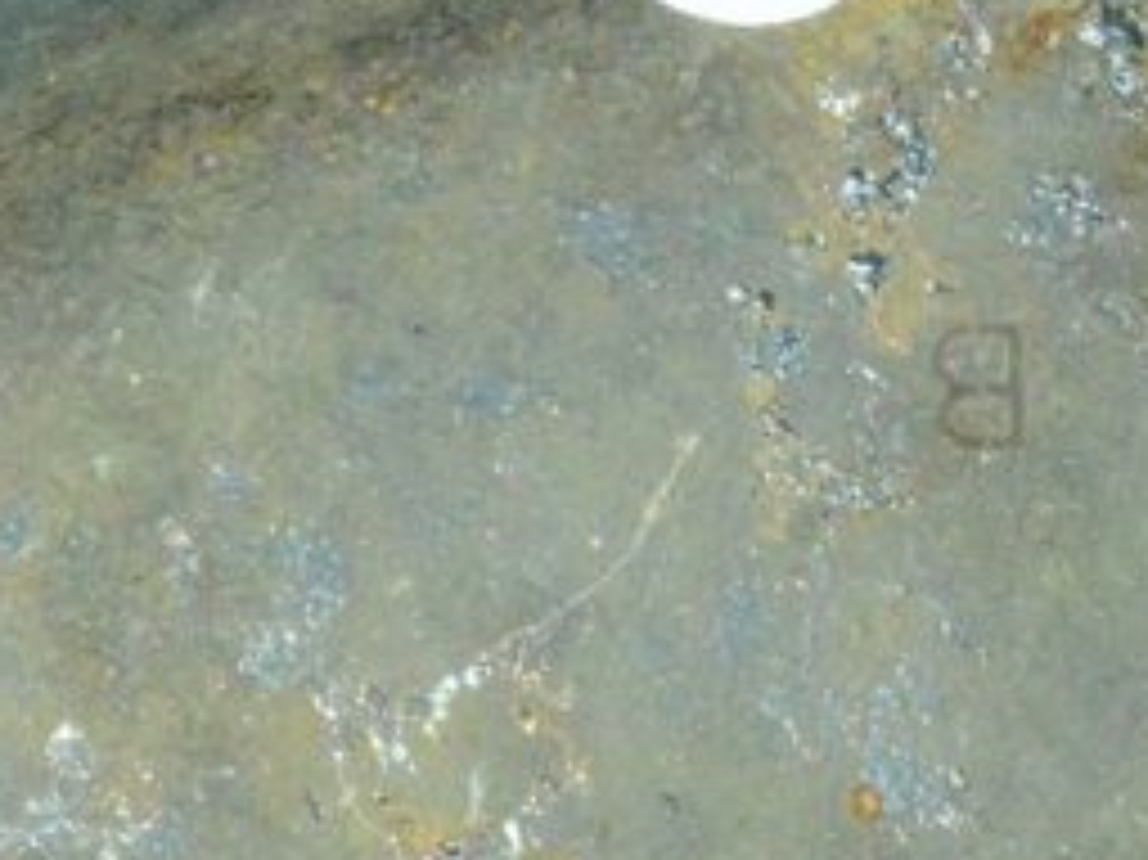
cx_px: 522
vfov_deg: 7.4
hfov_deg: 9.9
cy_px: 781
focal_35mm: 199
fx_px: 6603
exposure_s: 1/60
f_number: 36
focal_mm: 55
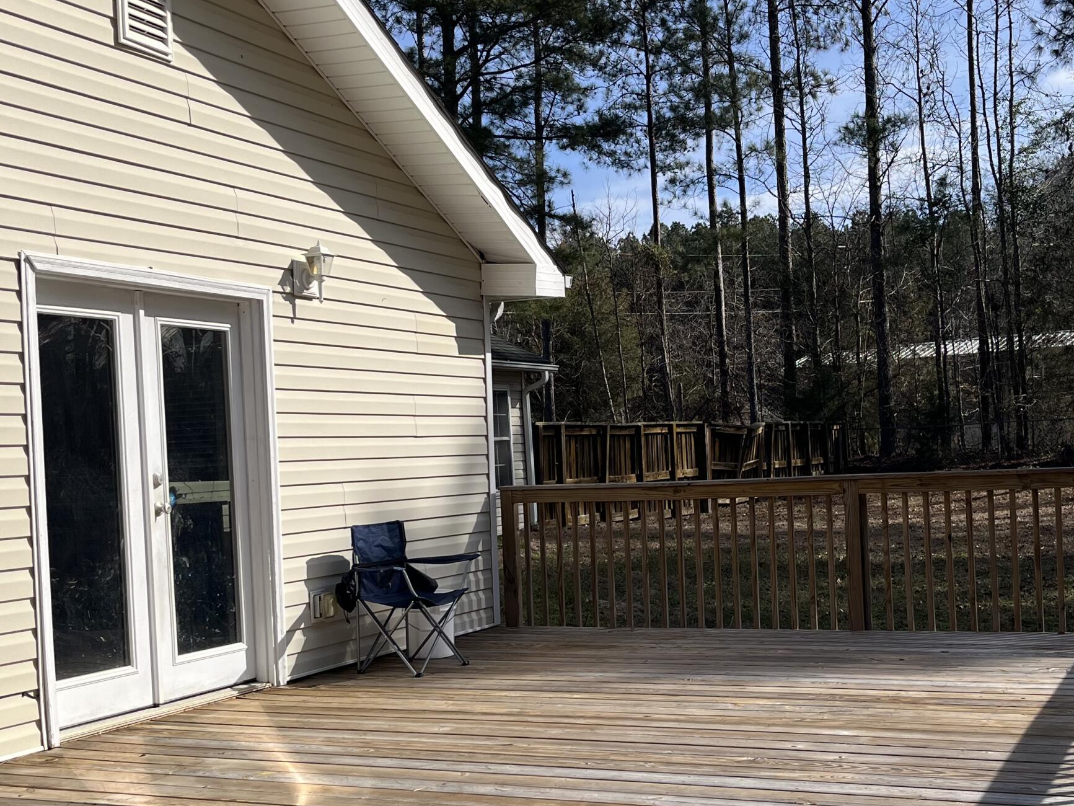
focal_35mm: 45
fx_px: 1396
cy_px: 484
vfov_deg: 32.1
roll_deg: +2.1
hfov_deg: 42.0
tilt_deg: -1.6
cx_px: 602
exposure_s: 1/4484
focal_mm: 5.1
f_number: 1.6
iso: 50
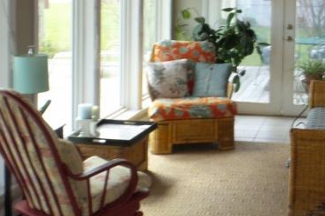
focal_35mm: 66
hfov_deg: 29.3
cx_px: 289
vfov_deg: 20.2
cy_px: 27
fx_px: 596
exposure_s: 1/60
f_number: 3.5
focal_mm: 4.1
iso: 100
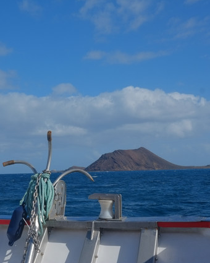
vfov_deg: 32.5
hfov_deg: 26.2
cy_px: 132
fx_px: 451
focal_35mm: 58
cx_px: 84
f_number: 13
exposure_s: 1/350
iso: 200
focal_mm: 27
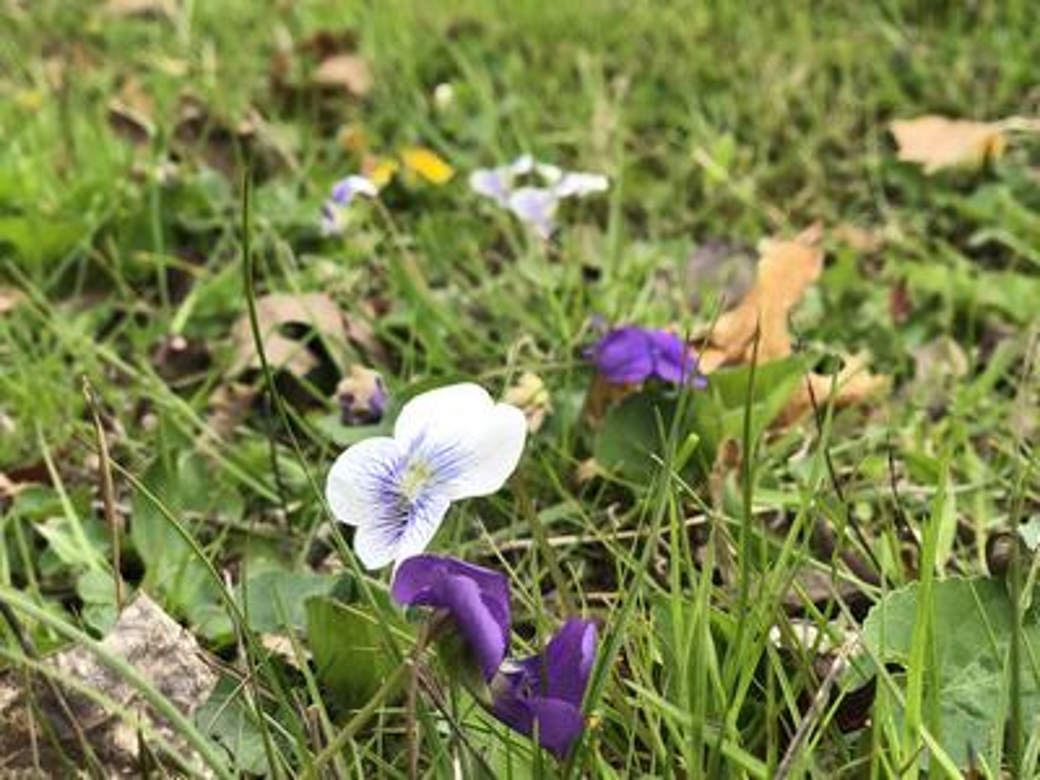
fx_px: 1562
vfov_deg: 28.0
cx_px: 520
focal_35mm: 52
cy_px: 390
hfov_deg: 36.8
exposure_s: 1/269
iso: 16
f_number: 2.4
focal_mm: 6
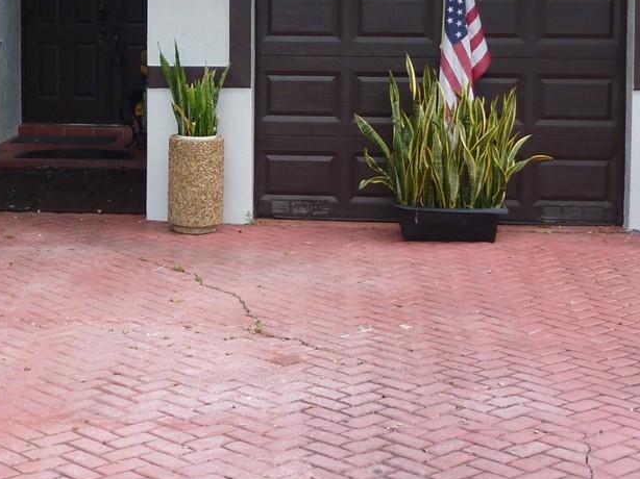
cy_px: 75
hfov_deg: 26.3
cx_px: 141
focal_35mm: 73
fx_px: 1349
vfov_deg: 19.9
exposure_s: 1/125
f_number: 3.1
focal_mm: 5
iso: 100
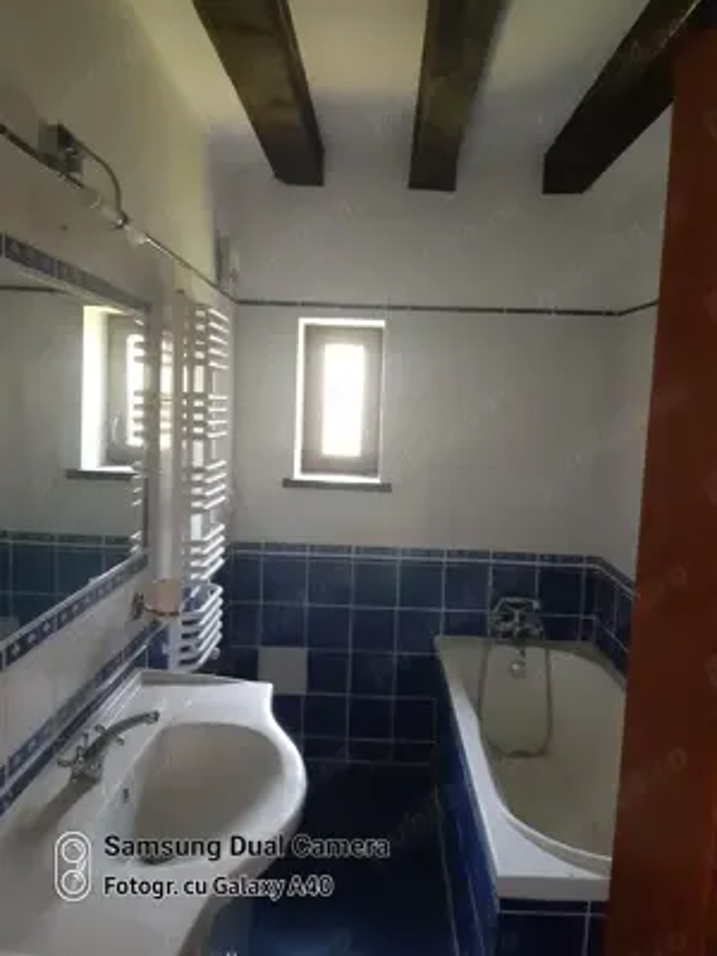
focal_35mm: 26
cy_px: 478
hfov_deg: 53.1
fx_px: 718
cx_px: 358
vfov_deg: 67.3
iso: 640
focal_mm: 3.92
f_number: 1.7
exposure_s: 1/20
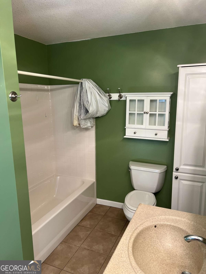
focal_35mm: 26
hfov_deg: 53.1
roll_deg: +1.8
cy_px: 137
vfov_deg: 67.3
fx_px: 206
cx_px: 103
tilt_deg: -9.7
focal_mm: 5.7
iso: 64
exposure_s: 1/60
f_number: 1.5
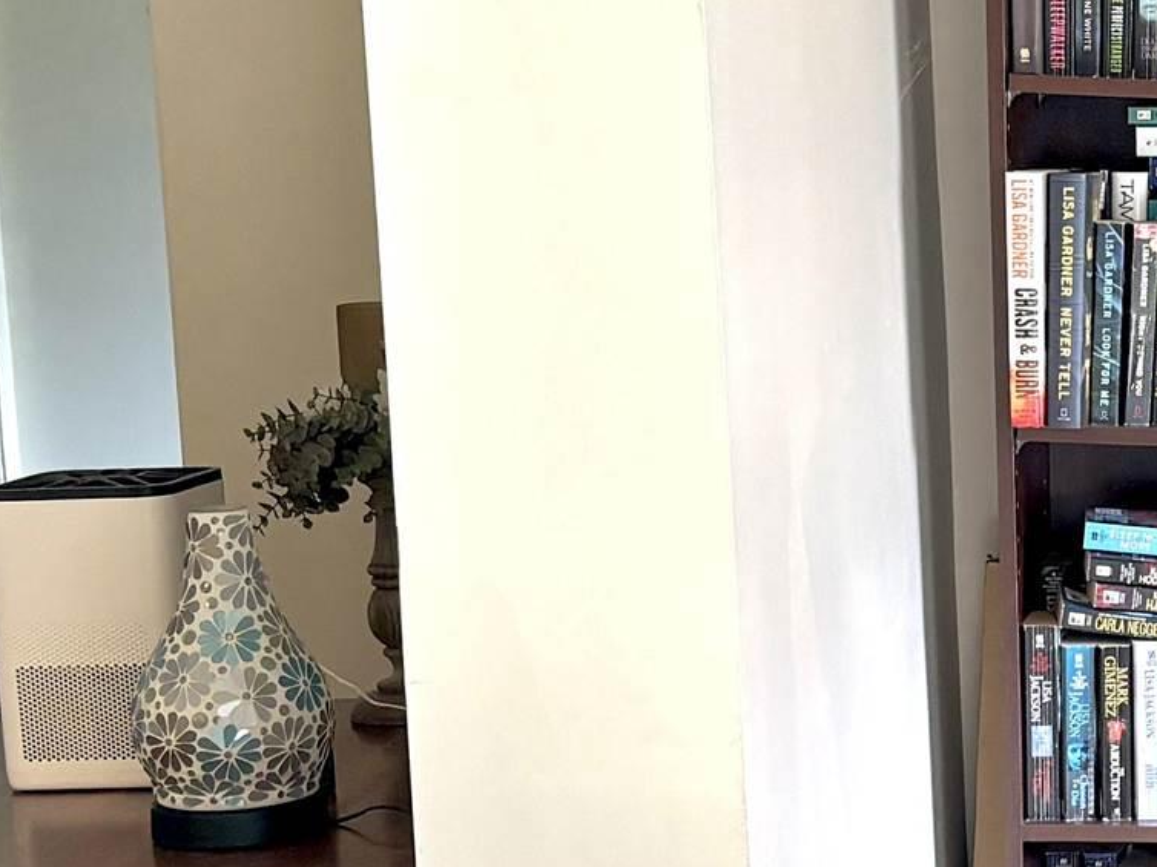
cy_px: 637
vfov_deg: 13.9
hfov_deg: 17.9
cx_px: 1244
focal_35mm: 106
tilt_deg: -9.7
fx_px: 3542
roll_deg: +1.4
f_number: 1.6
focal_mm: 5.96
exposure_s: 1/120
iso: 100
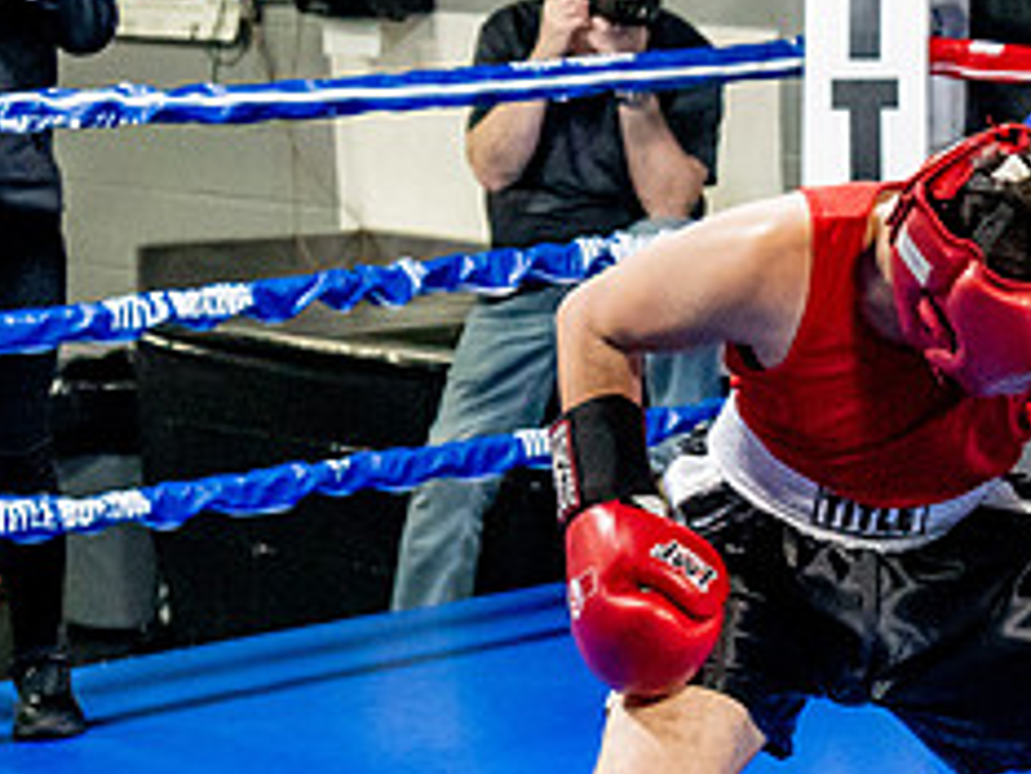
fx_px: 4291
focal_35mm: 144
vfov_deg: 10.3
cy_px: 455
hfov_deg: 13.2
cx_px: 1378
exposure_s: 1/800
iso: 5000
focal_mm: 35
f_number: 2.8
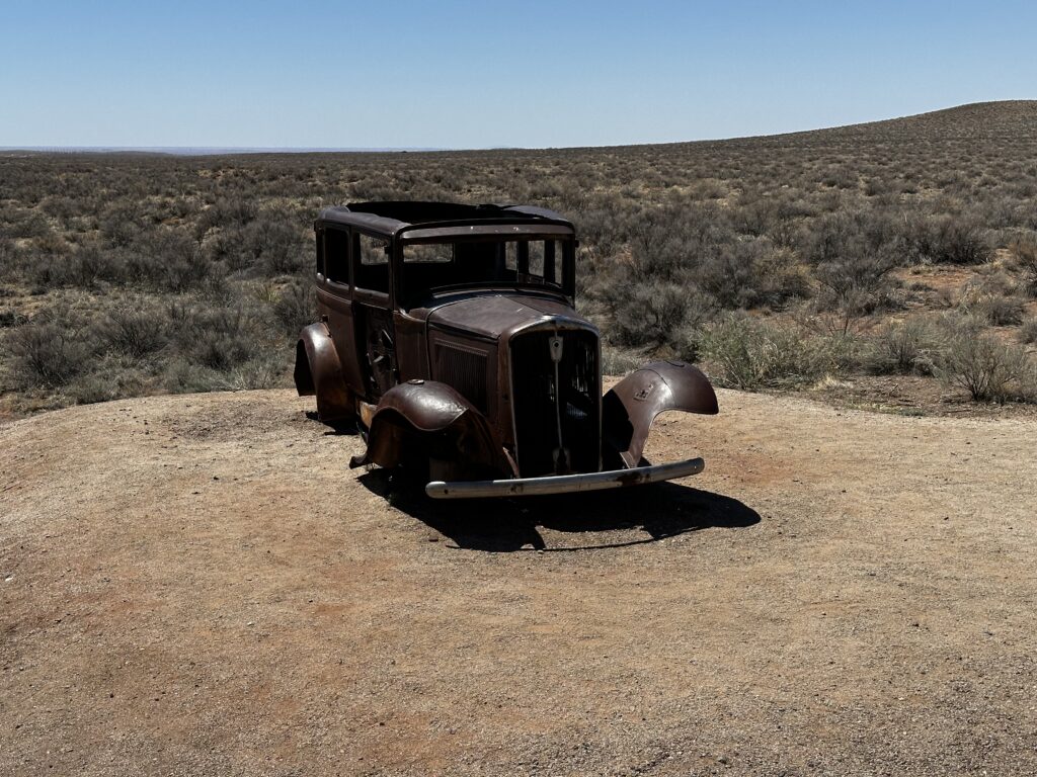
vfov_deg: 30.3
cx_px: 518
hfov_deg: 39.7
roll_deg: -1.0
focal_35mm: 48
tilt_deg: -11.7
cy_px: 388
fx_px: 1438
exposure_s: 1/5882
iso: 64
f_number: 1.78
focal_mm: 6.86
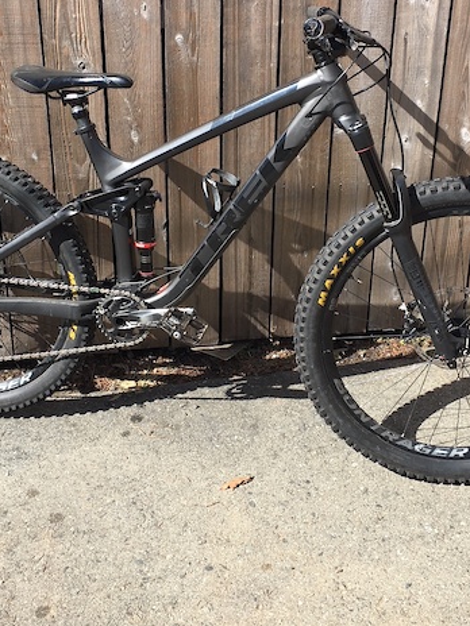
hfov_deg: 29.1
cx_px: 231
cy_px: 275
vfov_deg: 38.1
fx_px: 905
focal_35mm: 50
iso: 25
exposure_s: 1/686
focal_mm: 4.15
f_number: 2.2
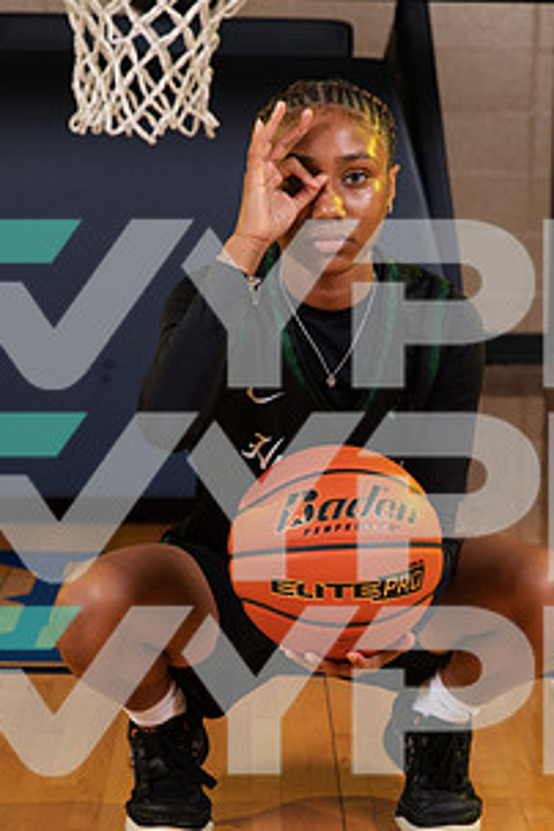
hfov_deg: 13.2
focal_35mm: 104
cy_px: 499
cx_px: 326
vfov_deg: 19.6
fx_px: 2400
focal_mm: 70
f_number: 7.1
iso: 320
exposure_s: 1/320
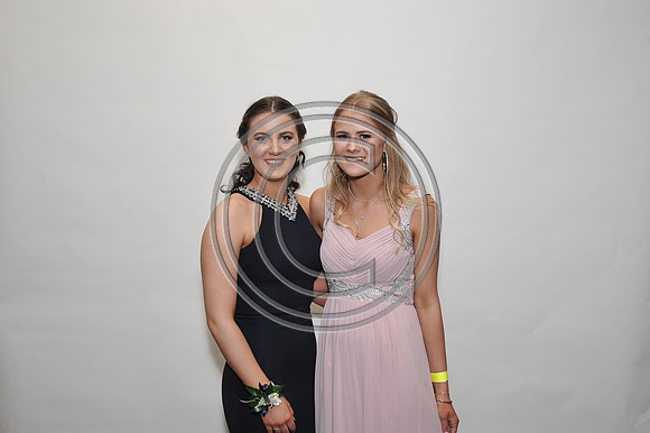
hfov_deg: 46.4
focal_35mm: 42
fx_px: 758
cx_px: 325
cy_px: 216
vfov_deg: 31.9
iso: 800
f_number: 6.3
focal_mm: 42
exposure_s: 1/60
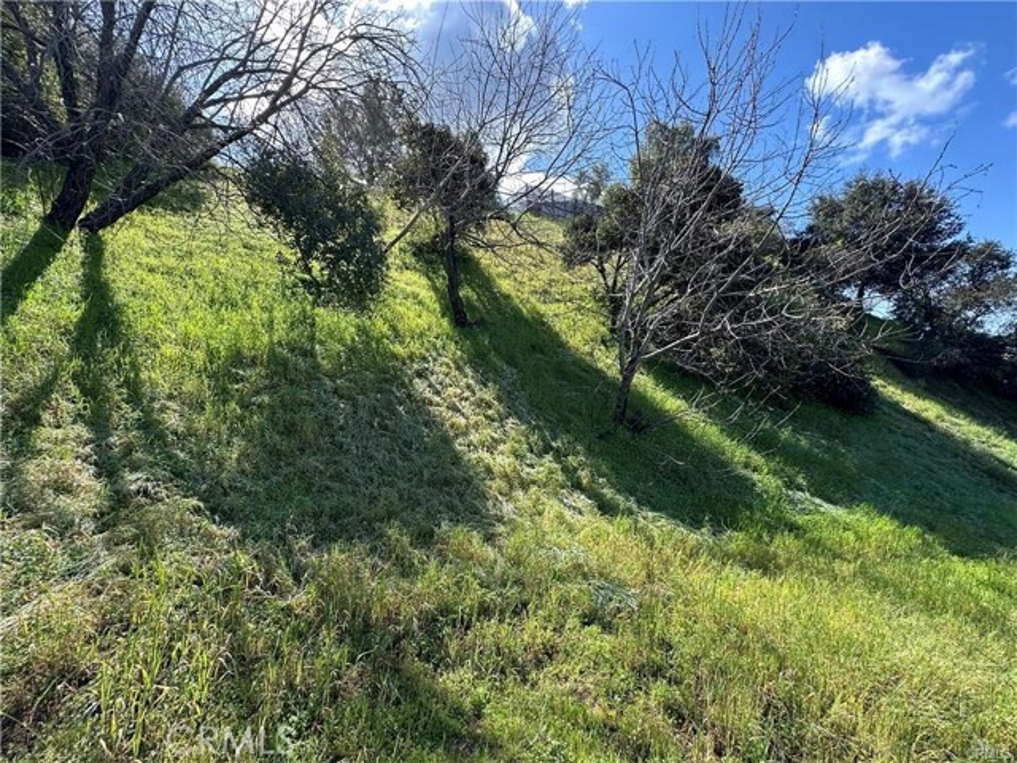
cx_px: 508
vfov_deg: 85.7
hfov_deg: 102.1
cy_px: 382
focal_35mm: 14
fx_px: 411
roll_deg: +1.9
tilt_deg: +1.1
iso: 40
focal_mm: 2.22
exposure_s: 1/428
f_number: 2.2
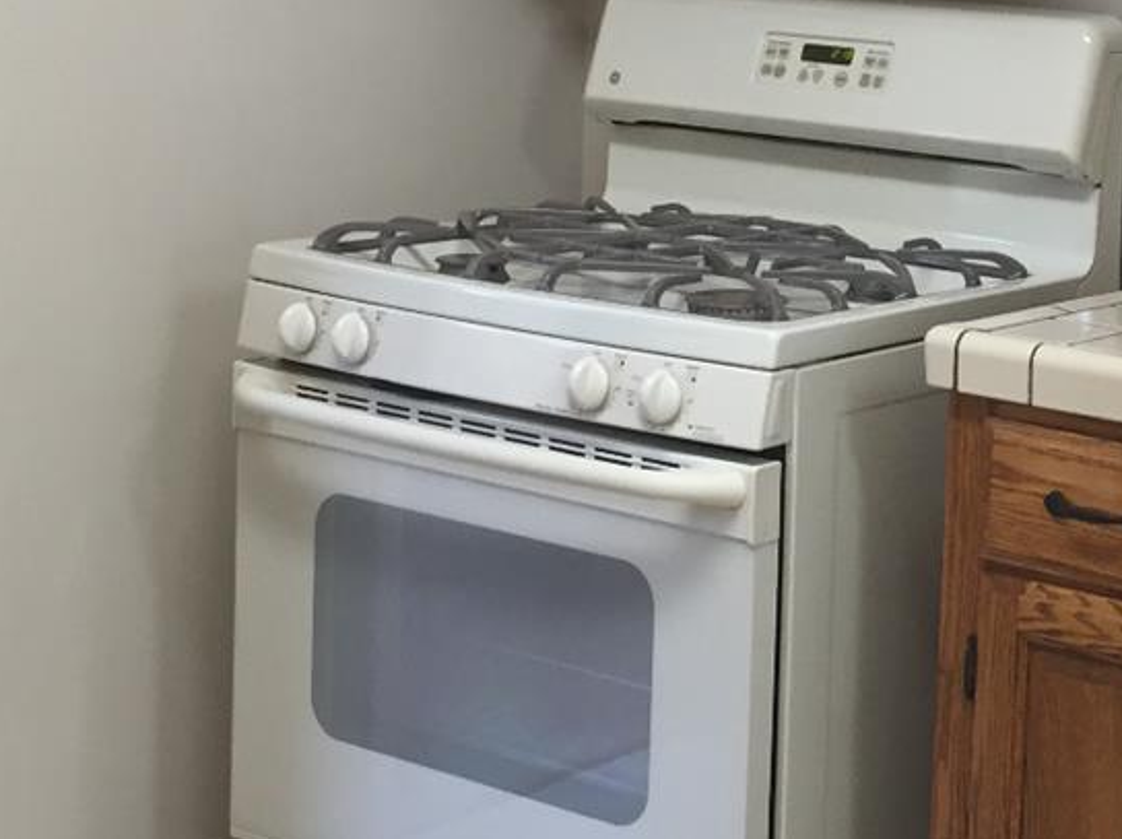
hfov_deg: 23.6
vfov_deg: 18.2
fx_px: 2591
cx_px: 1072
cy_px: 163
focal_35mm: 80
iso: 64
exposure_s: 1/30
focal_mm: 4.15
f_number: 2.2
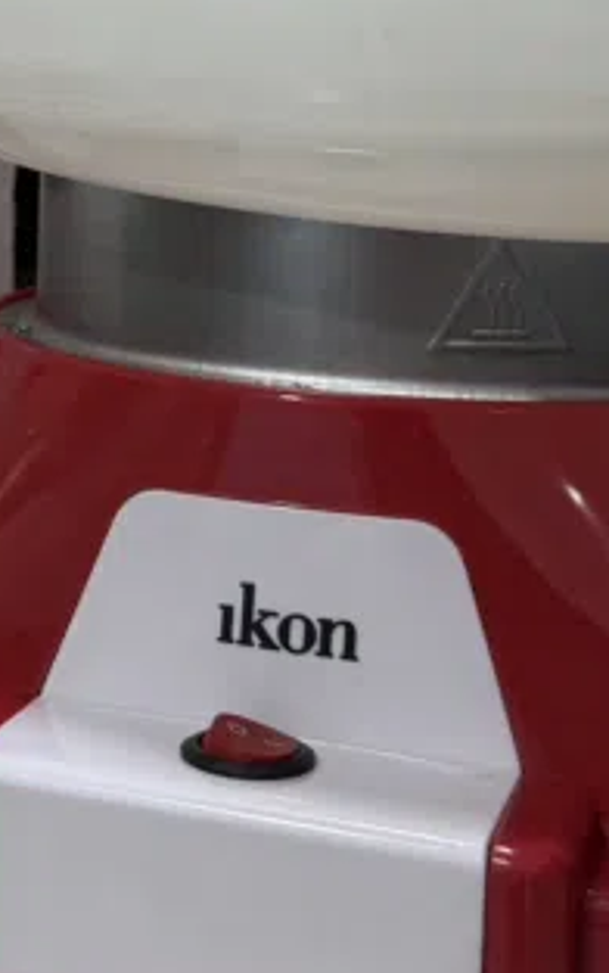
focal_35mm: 52
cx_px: 3
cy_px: 314
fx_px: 1379
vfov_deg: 38.4
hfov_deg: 23.8
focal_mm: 6.76
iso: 160
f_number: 1.78
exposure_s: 1/100
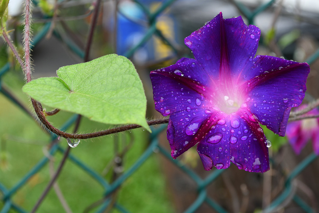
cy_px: 106
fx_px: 558
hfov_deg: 31.9
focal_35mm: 63
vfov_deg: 21.6
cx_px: 160
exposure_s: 1/60
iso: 200
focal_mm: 42
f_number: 6.3
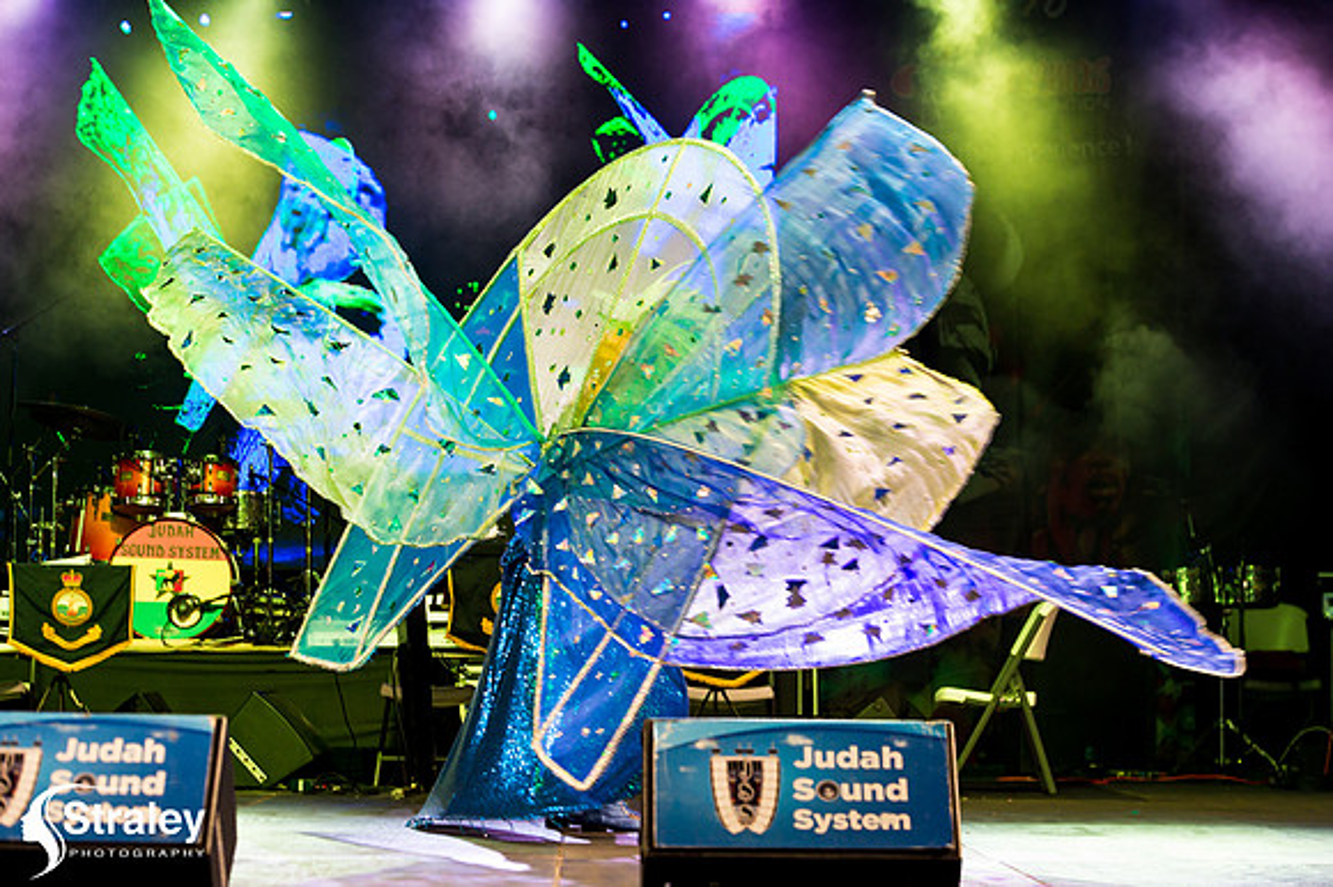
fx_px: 3627
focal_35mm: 98
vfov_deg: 13.9
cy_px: 444
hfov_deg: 20.8
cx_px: 666
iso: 2500
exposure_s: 1/160
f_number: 5.6
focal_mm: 98
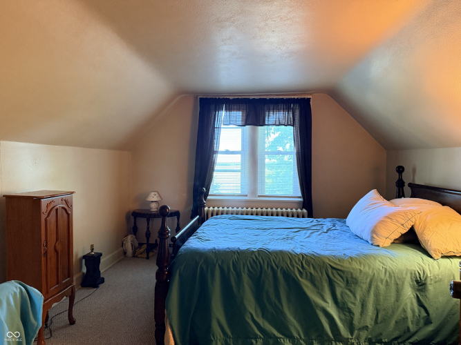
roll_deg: +0.1
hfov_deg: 71.6
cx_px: 230
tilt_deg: -1.4
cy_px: 172
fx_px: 320
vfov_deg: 56.8
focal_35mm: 24
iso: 640
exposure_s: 1/60
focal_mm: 6.76
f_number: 1.78
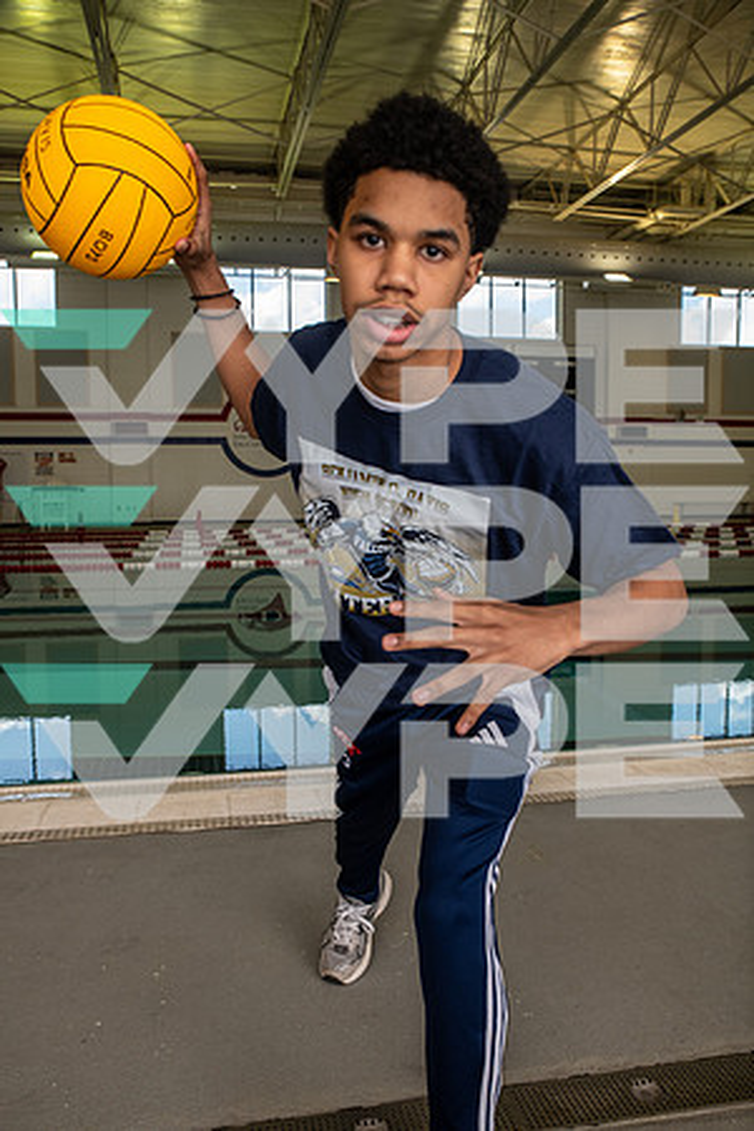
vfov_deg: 58.7
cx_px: 377
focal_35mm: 32
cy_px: 566
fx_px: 1005
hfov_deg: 41.1
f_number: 7.1
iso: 640
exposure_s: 1/250
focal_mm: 32
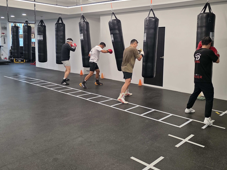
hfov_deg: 55.3
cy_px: 71
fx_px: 216
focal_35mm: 33
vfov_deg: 42.8
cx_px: 124
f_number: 1.7
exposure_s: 1/120
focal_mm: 6.3
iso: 200
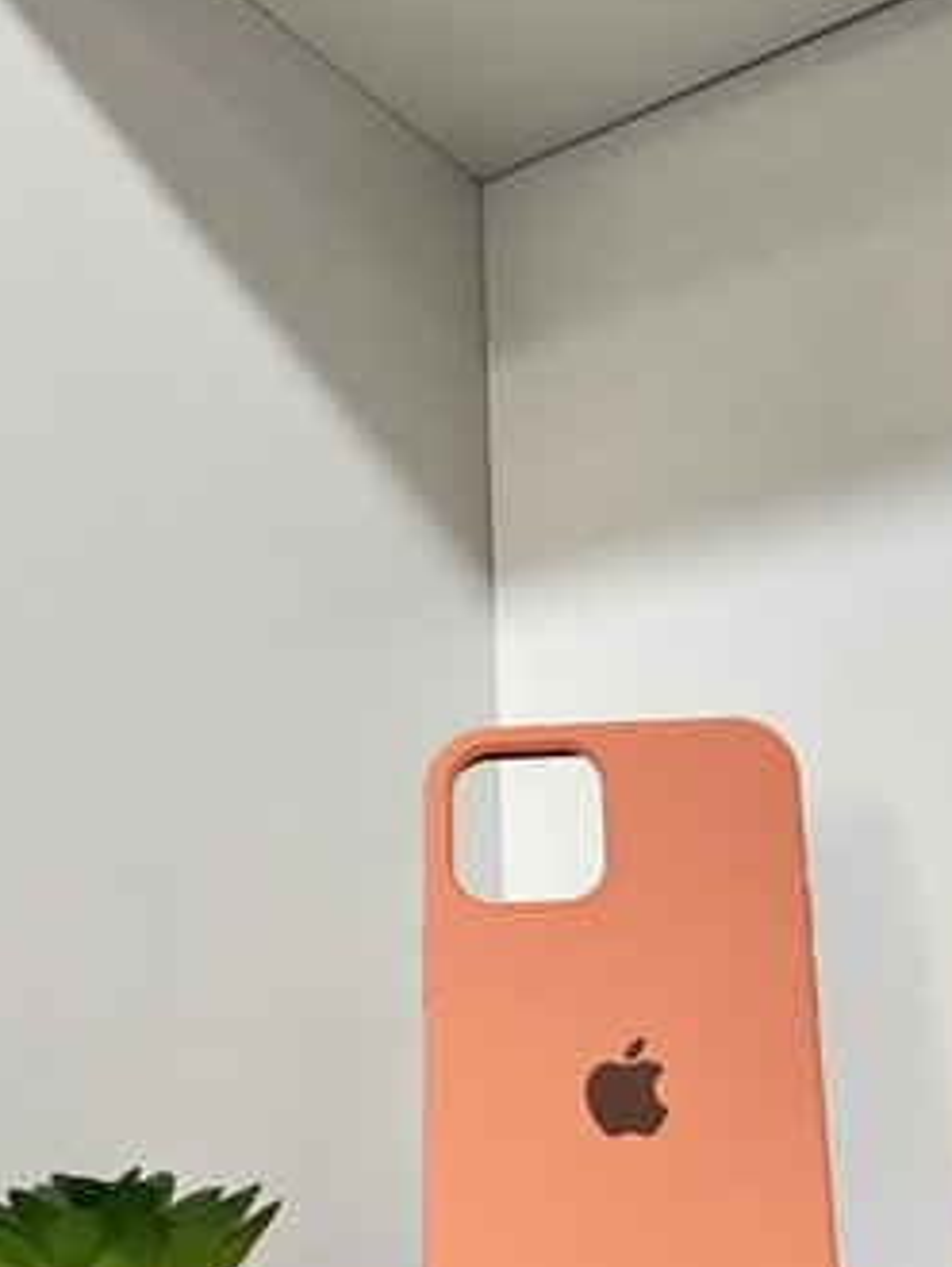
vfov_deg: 43.5
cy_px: 935
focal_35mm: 42
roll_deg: +3.8
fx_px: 1538
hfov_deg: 34.2
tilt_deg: +5.8
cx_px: 607
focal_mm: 5.7
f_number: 1.5
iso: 200
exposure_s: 1/60
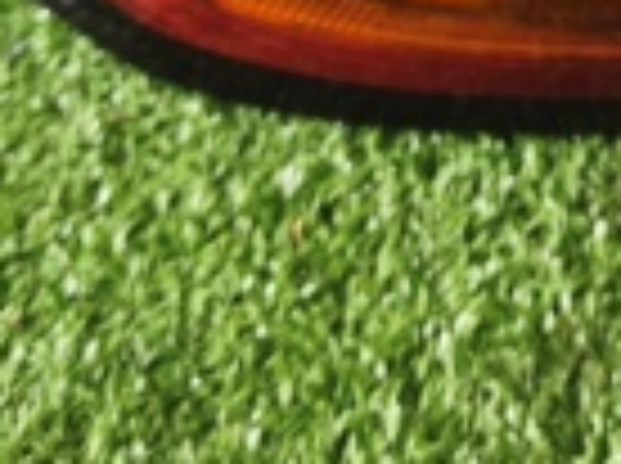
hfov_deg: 18.0
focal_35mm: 107
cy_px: -392
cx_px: 590
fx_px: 1916
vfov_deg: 12.5
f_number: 1.7
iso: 125
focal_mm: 5.35
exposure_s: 1/100
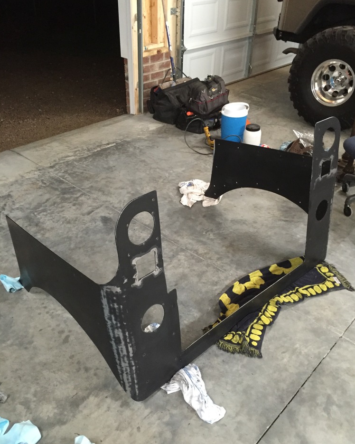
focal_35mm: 31
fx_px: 407
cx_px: 178
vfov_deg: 57.2
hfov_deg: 47.1
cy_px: 228
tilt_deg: -35.6
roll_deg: -0.3
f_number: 2.2
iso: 250
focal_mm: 4.15
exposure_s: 1/15
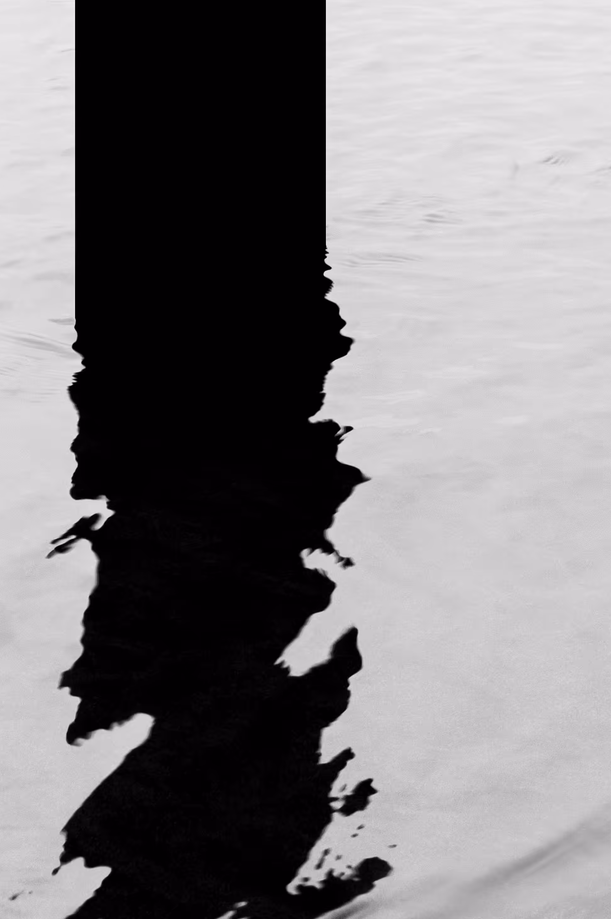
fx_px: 3775
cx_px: 206
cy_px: 278
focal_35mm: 148
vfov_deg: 13.9
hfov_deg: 9.2
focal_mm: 48
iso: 400
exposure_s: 1/80
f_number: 9
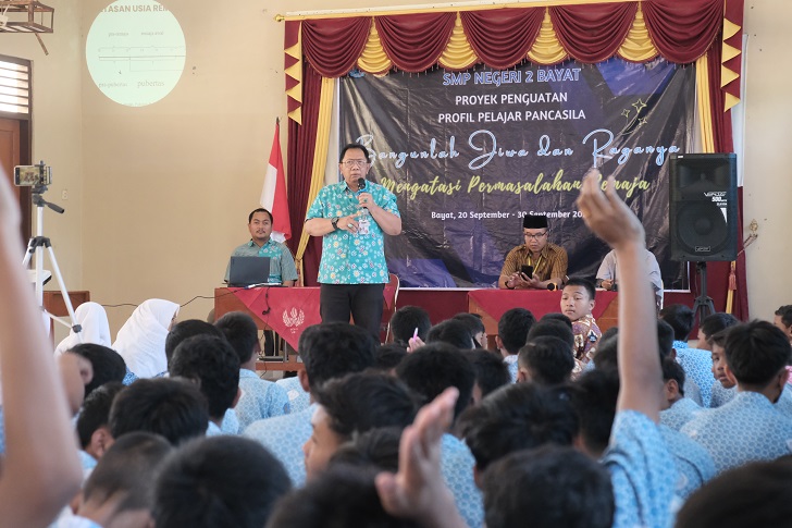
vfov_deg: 20.6
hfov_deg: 30.5
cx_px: 396
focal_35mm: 66
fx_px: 1452
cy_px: 264
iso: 6400
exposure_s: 1/110
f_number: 4.7
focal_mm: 43.9
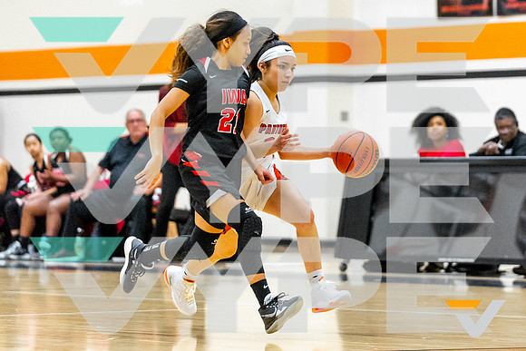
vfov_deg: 7.0
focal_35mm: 195
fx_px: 2856
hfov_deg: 10.5
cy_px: 144
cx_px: 334
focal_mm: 122
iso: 2000
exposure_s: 1/1250
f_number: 2.8
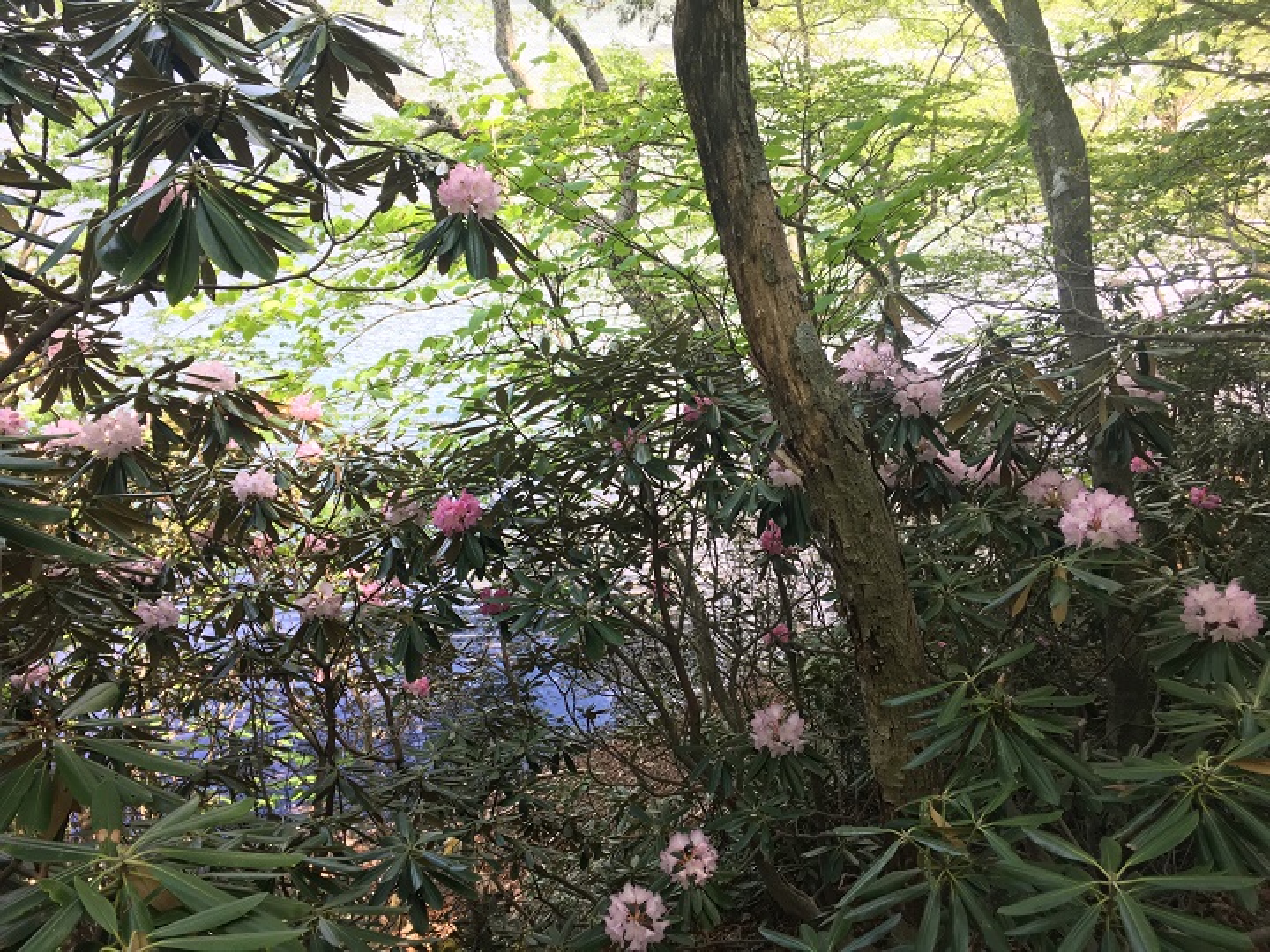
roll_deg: -0.4
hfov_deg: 61.7
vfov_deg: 48.2
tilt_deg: -25.4
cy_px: 476
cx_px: 635
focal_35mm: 29
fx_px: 1064
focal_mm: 4.15
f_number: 2.2
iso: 40
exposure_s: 1/120
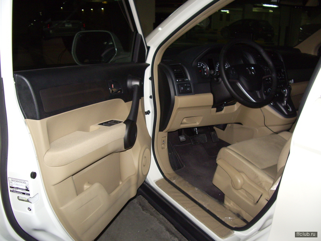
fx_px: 325
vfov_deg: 40.7
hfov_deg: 52.6
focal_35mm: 35
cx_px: 160
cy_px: 120
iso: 160
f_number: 2.6
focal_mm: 5.8
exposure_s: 1/40
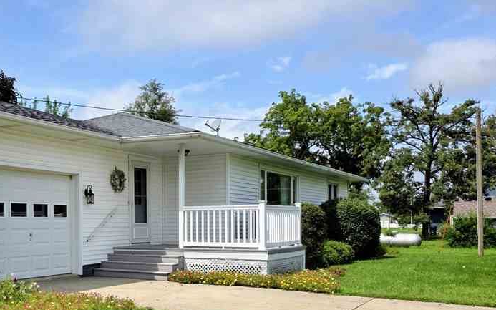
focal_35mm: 45
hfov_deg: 43.0
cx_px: 123
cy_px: 228
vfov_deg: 28.2
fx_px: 608
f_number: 1.7
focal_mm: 6.3
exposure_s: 1/7944
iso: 80
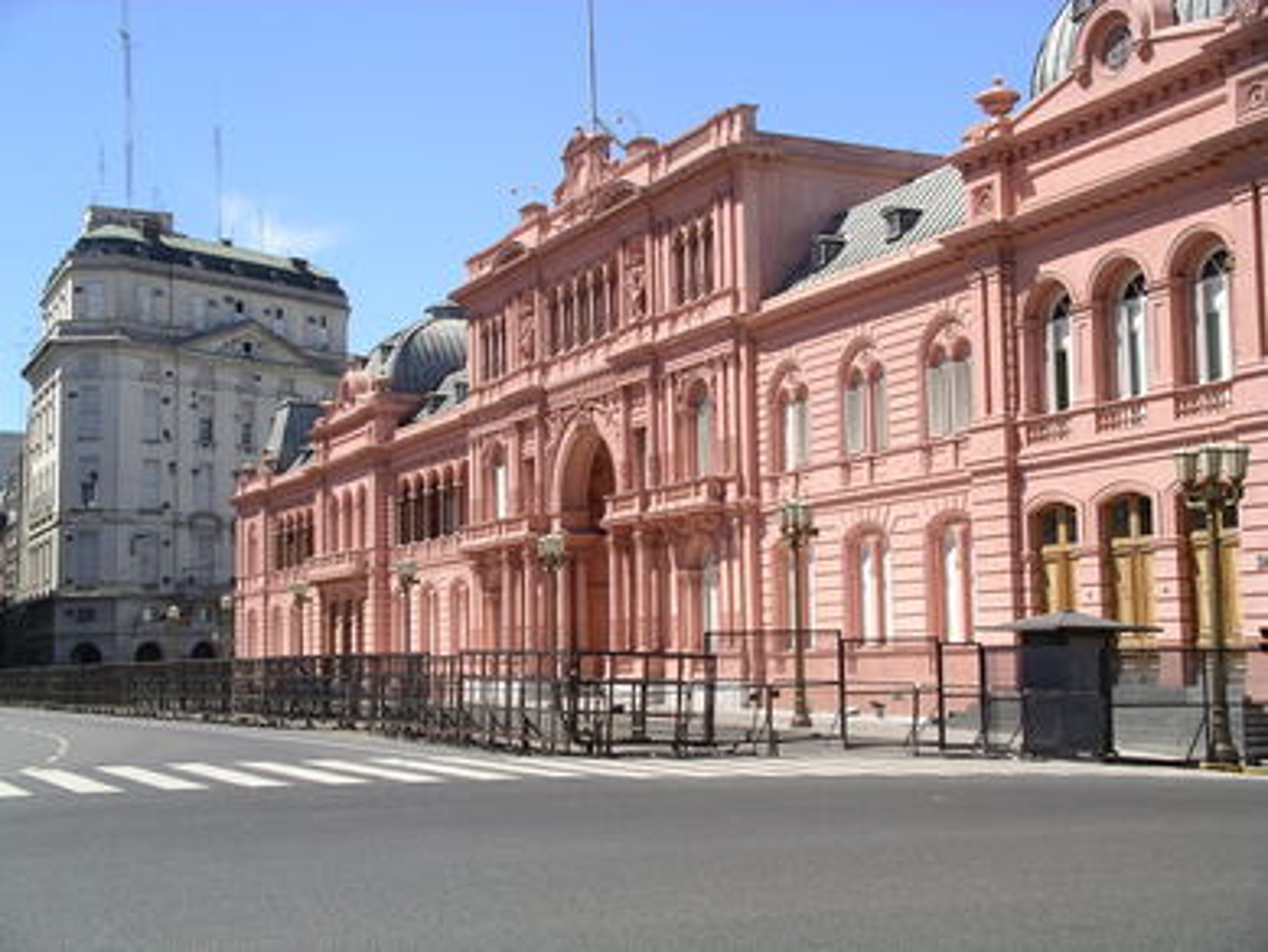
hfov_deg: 36.8
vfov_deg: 28.0
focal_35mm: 52
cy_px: 476
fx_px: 1905
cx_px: 634
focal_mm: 10.9
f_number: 4.8
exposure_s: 1/409
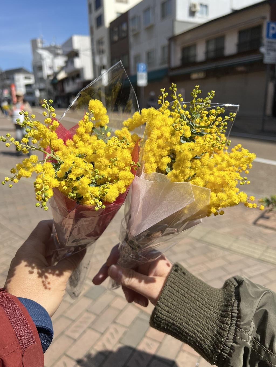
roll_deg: +2.1
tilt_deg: -14.9
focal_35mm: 26
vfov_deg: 67.3
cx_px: 138
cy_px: 184
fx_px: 276
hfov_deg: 53.1
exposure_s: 1/4630
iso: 50
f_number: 1.5
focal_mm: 5.7
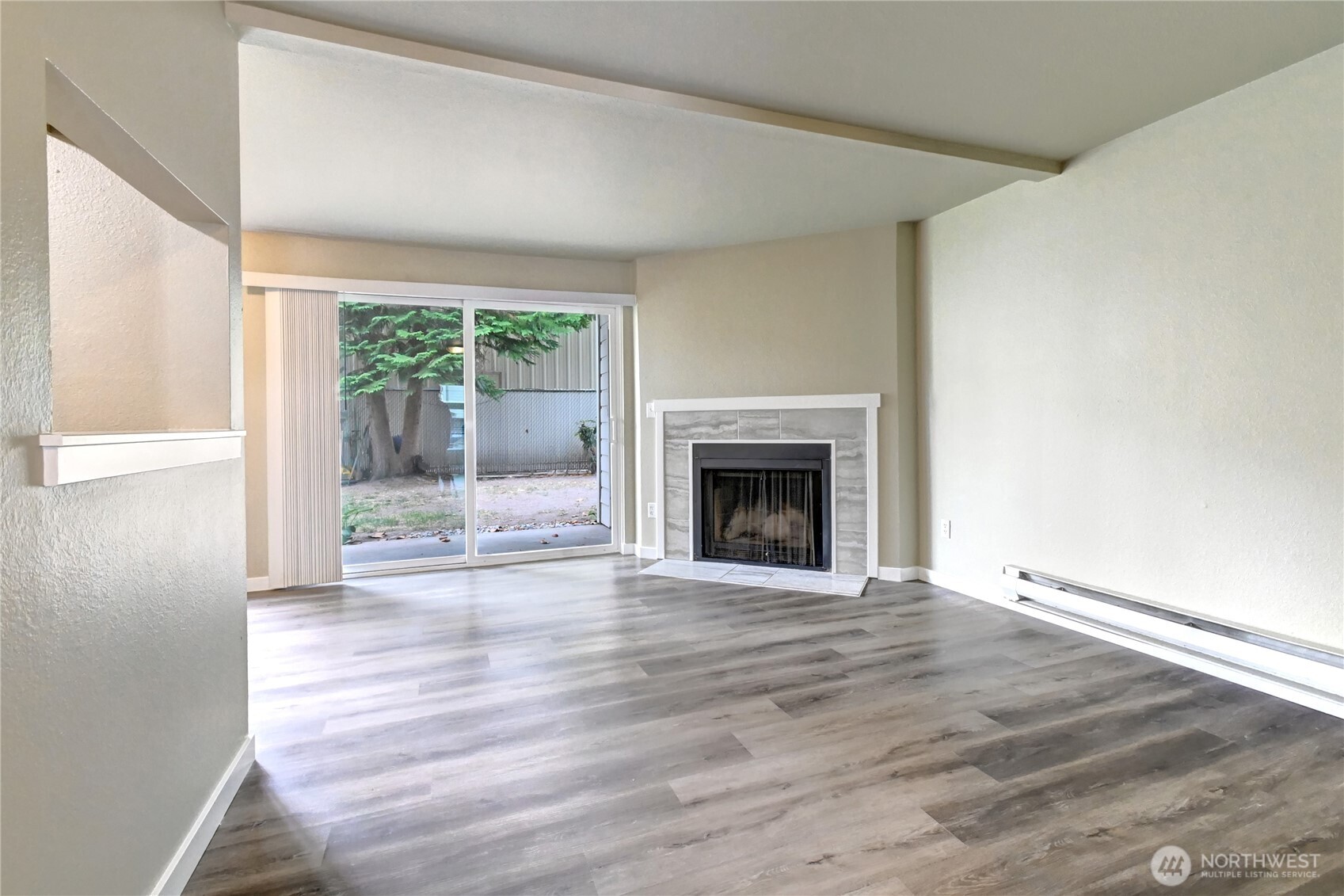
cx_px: 672
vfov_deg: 77.3
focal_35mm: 15
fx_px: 560
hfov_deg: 100.4
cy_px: 448
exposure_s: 1/2
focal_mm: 10
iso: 3200
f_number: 11
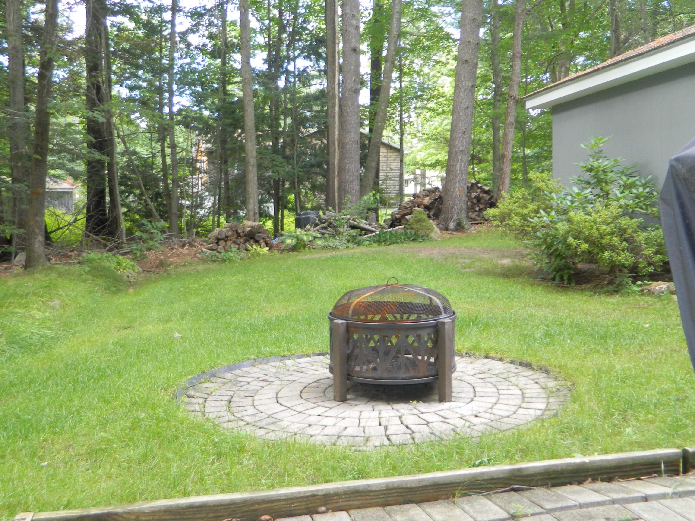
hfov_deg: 63.4
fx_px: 562
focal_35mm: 28
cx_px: 348
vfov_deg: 49.8
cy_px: 260
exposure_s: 1/30
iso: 110
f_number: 3.2
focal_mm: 5.1
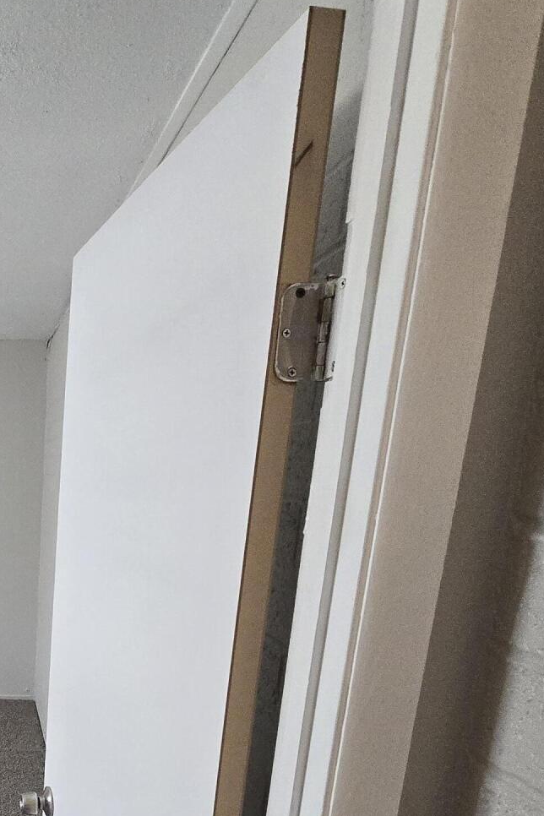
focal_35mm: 28
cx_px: -57
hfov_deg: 38.3
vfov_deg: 60.6
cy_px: 645
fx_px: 635
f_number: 2.2
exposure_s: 1/100
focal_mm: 2.2
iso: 400
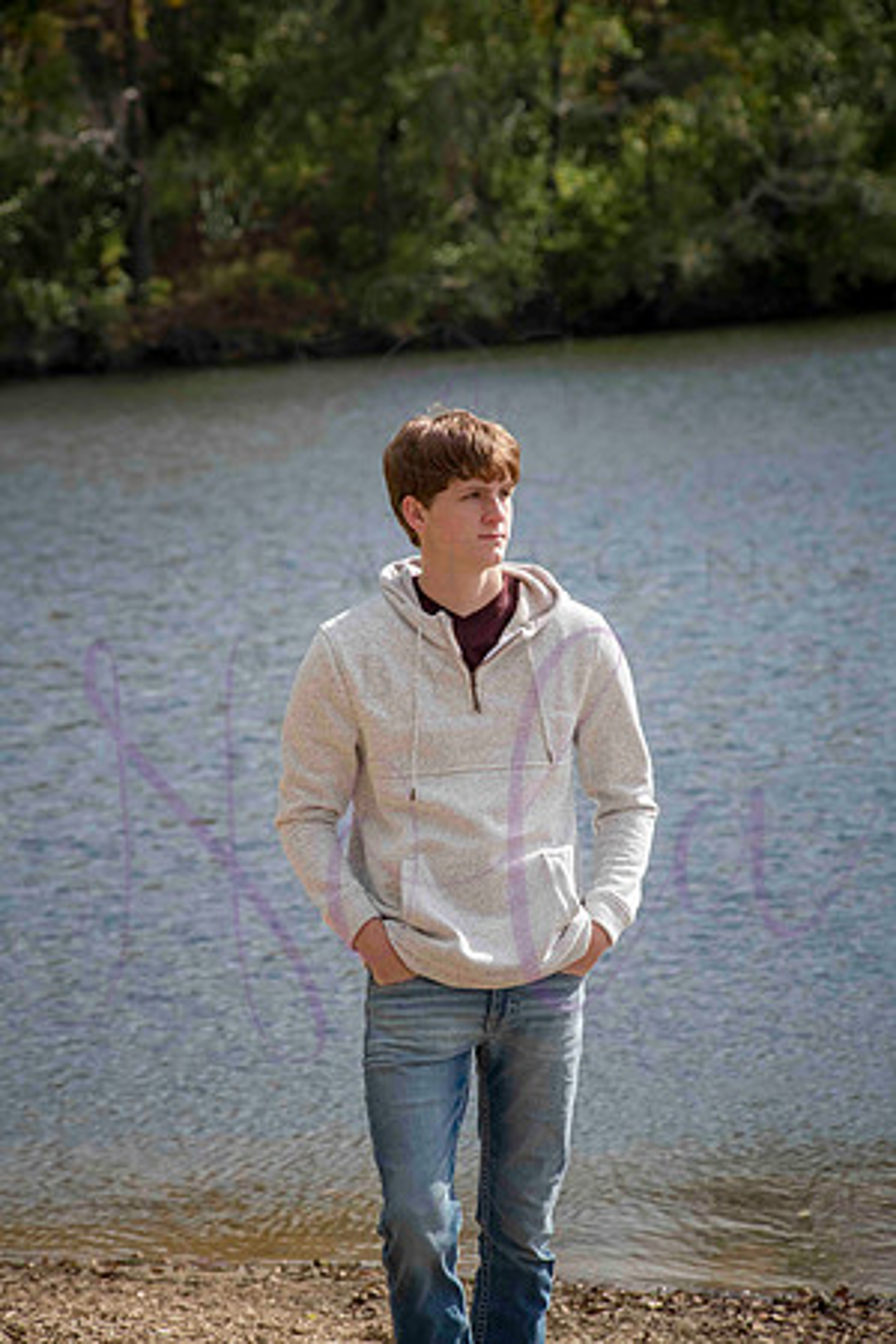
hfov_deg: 6.9
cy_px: 672
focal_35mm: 200
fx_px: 7466
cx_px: 448
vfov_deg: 10.3
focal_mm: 200
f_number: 10
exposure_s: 1/640
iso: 800
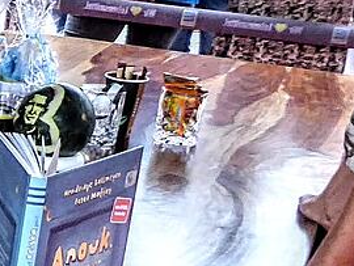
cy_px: 33
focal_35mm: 71
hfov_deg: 23.1
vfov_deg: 20.4
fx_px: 727
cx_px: -149
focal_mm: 4.3
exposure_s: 1/250
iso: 200
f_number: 3.3
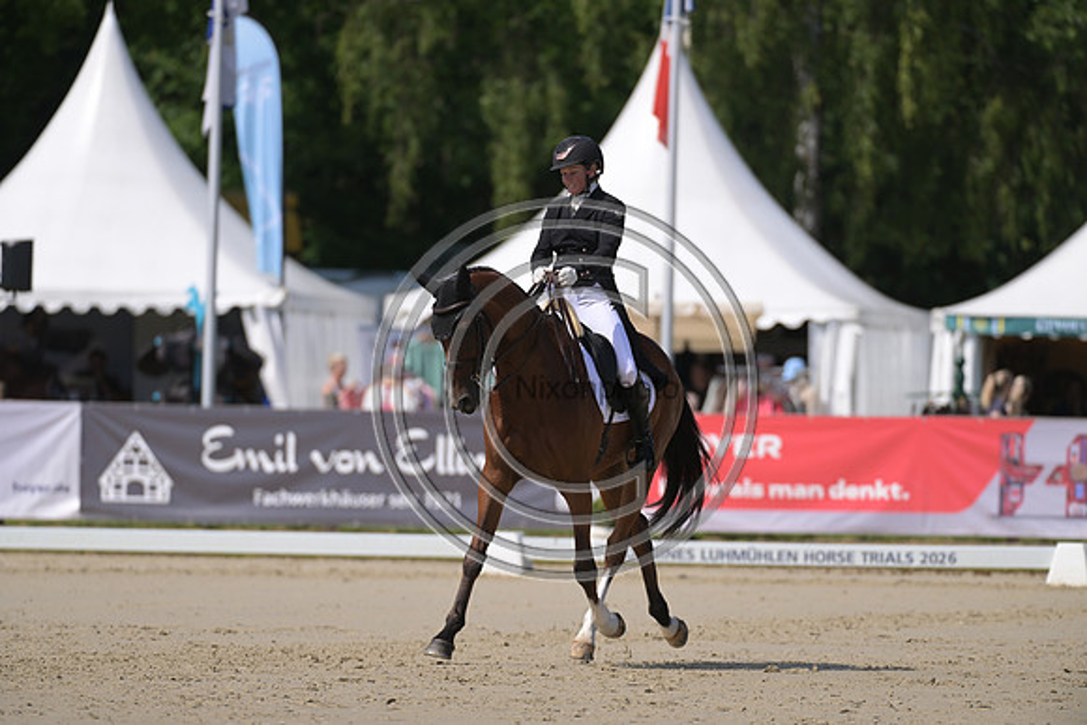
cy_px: 362
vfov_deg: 3.4
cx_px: 544
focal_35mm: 400
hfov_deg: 5.2
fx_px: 12080
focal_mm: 400
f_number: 5
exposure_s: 1/1250
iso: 180
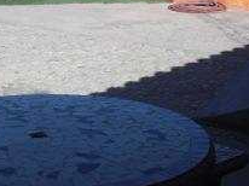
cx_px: -15
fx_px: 805
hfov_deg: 17.1
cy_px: 109
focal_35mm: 112
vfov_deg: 13.2
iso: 64
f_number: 7.8
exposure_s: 1/200
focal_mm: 6.3
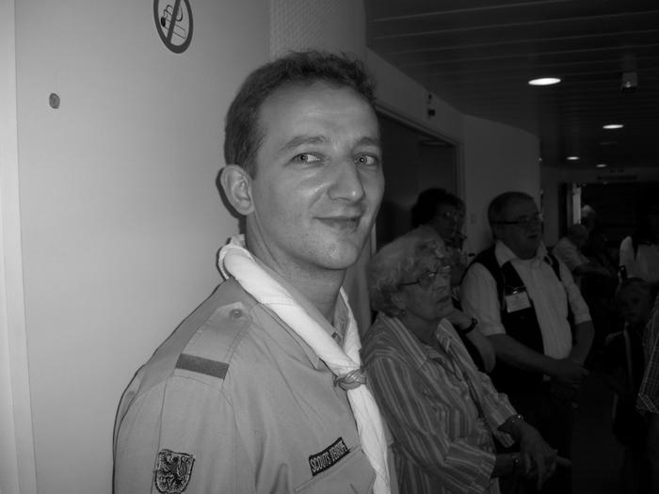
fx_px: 704
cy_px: 247
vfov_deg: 38.7
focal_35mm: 37
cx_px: 330
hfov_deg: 50.1
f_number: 3.4
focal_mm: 7.9
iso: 64
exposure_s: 1/60
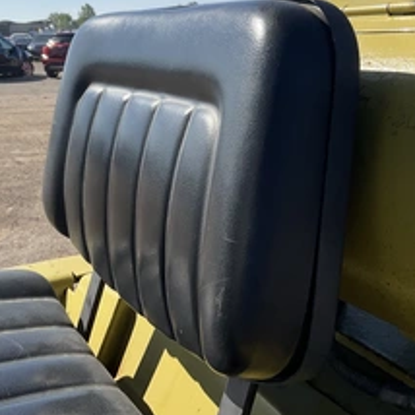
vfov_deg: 35.0
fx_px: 651
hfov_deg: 35.2
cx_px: 165
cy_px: 136
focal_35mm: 48
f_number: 1.8
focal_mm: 3
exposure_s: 1/1786
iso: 25
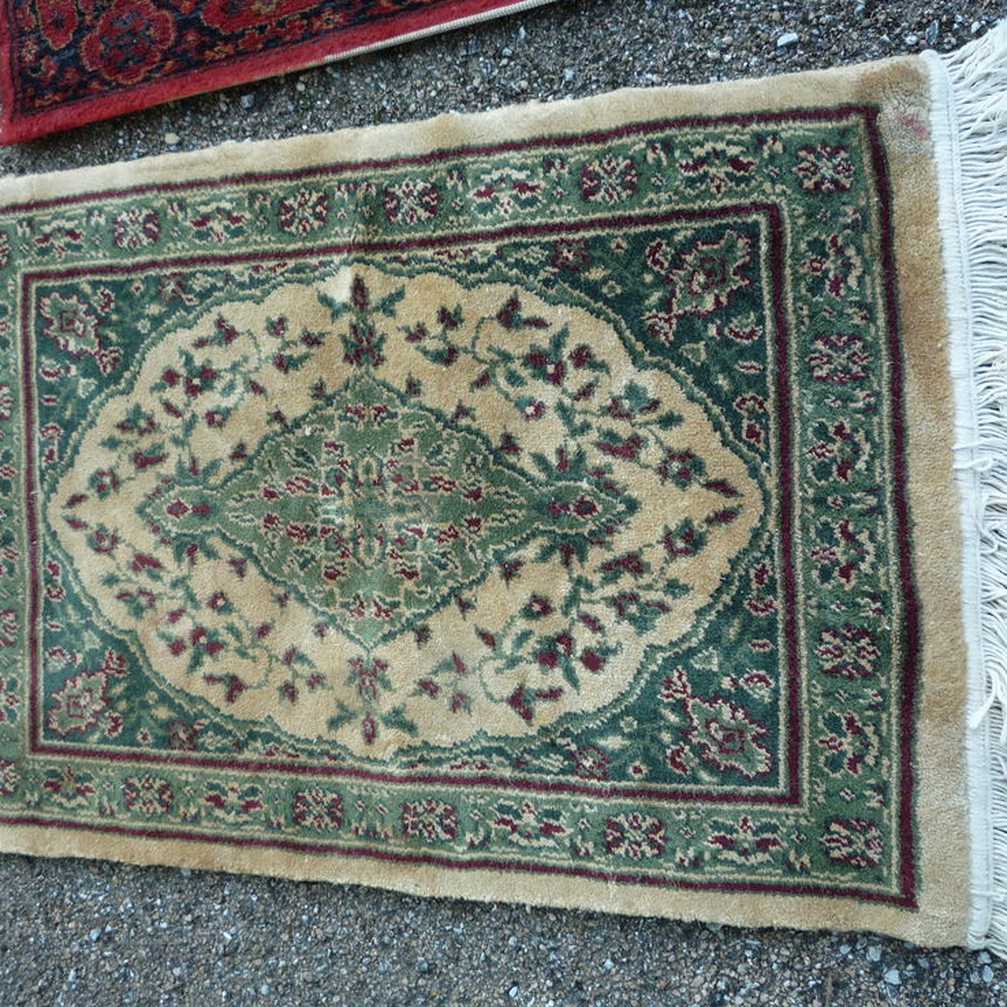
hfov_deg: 46.0
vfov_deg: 46.0
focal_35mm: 36
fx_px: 1185
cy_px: 503
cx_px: 481
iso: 100
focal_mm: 5.2
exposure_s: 1/50
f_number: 3.3
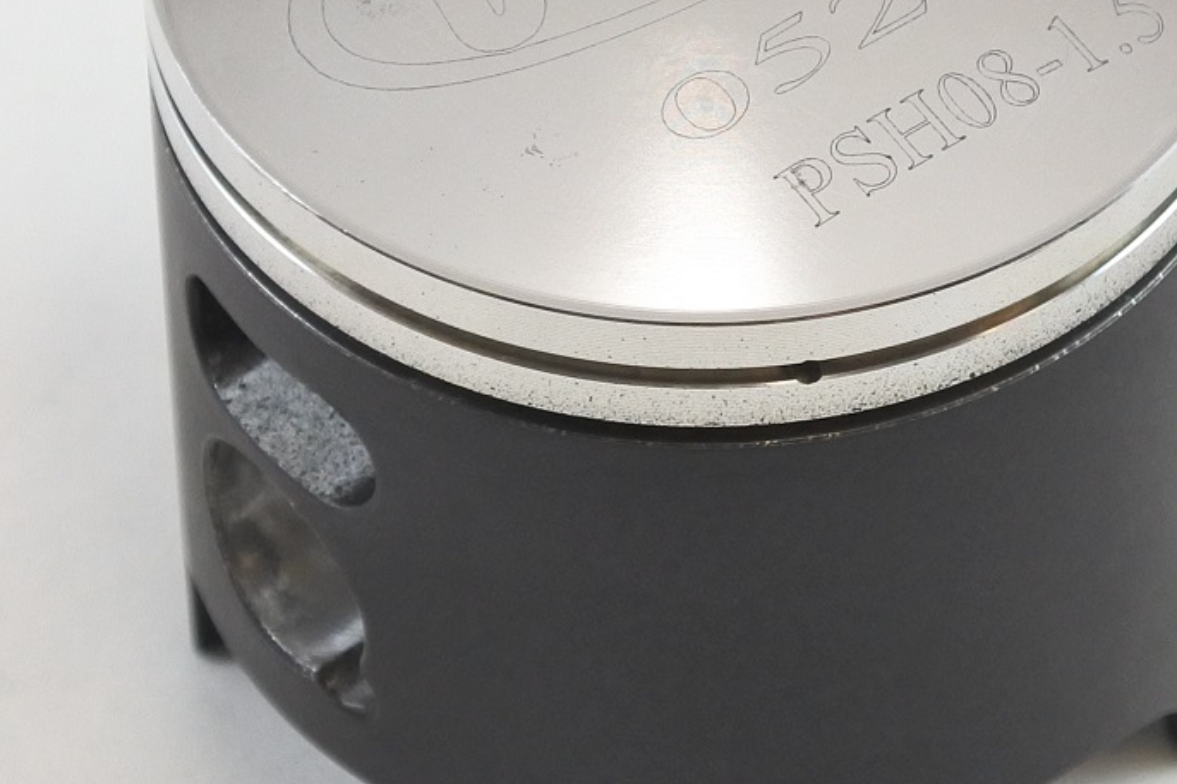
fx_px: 4314
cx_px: 709
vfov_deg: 10.4
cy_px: 280
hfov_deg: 15.5
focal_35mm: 132
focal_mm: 20.1
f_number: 4.8
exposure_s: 1/125
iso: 500
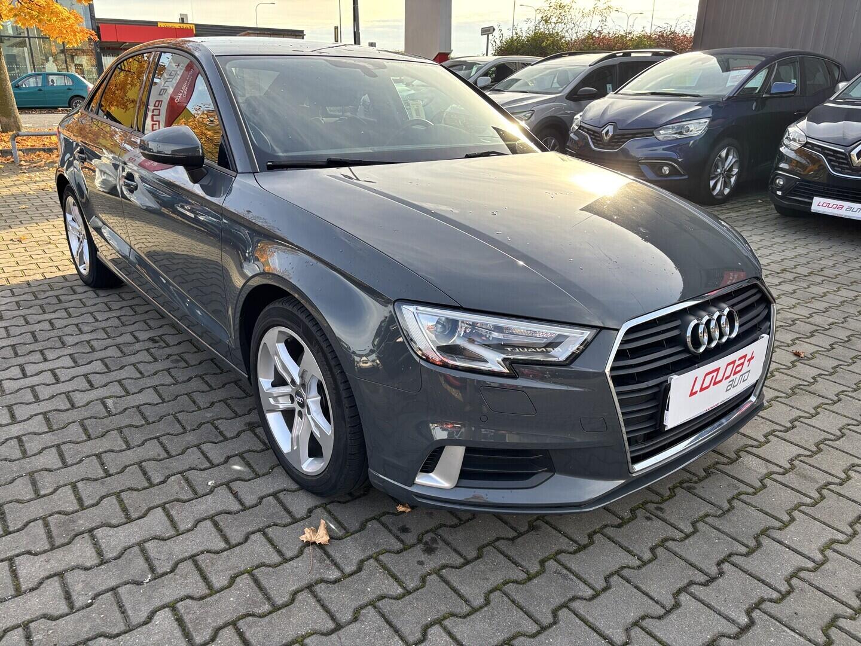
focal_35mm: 26
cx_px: 430
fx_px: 647
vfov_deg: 53.1
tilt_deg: -19.8
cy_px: 323
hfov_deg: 67.3
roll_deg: -0.5
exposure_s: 1/565
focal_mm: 5.96
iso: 50
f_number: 1.6
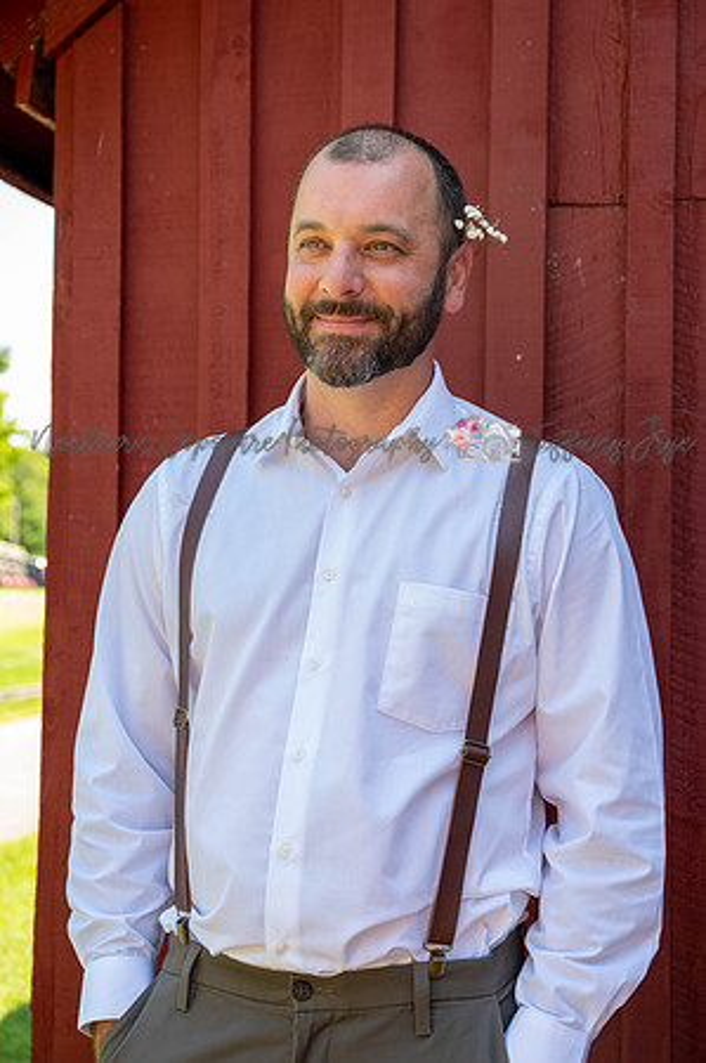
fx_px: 1445
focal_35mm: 49
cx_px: 353
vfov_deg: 40.4
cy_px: 532
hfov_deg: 27.5
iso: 220
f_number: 4
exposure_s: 1/250
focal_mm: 49
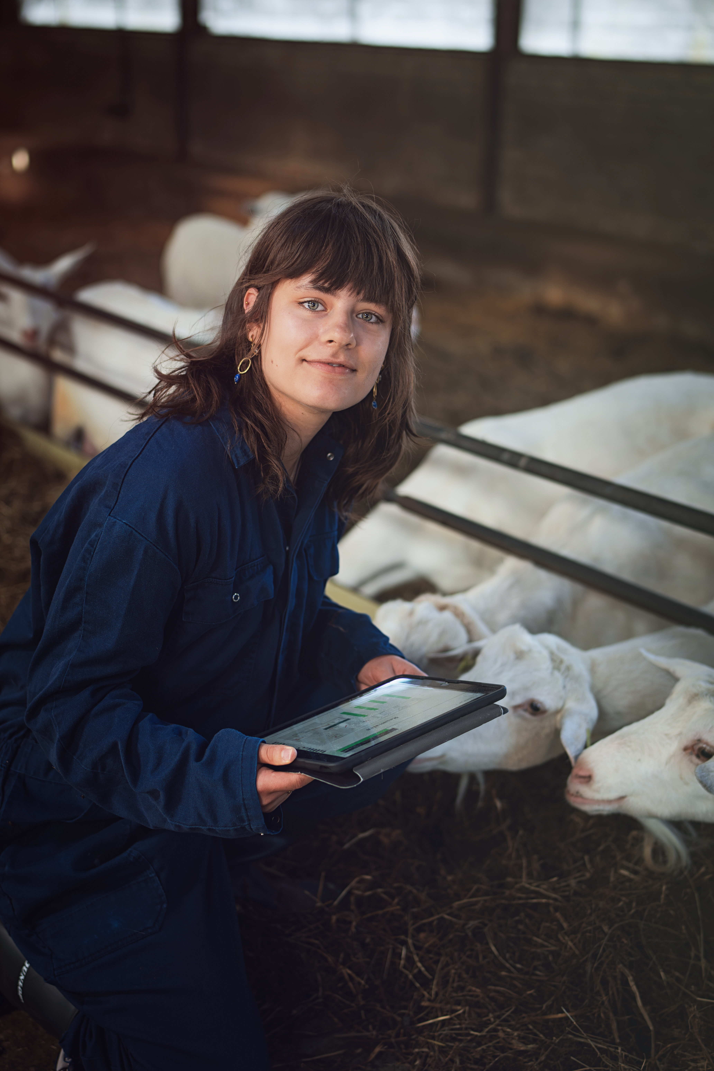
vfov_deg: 37.9
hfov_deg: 25.8
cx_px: 357
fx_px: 1562
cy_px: 536
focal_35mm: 52
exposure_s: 1/640
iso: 250
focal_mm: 35
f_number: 1.4
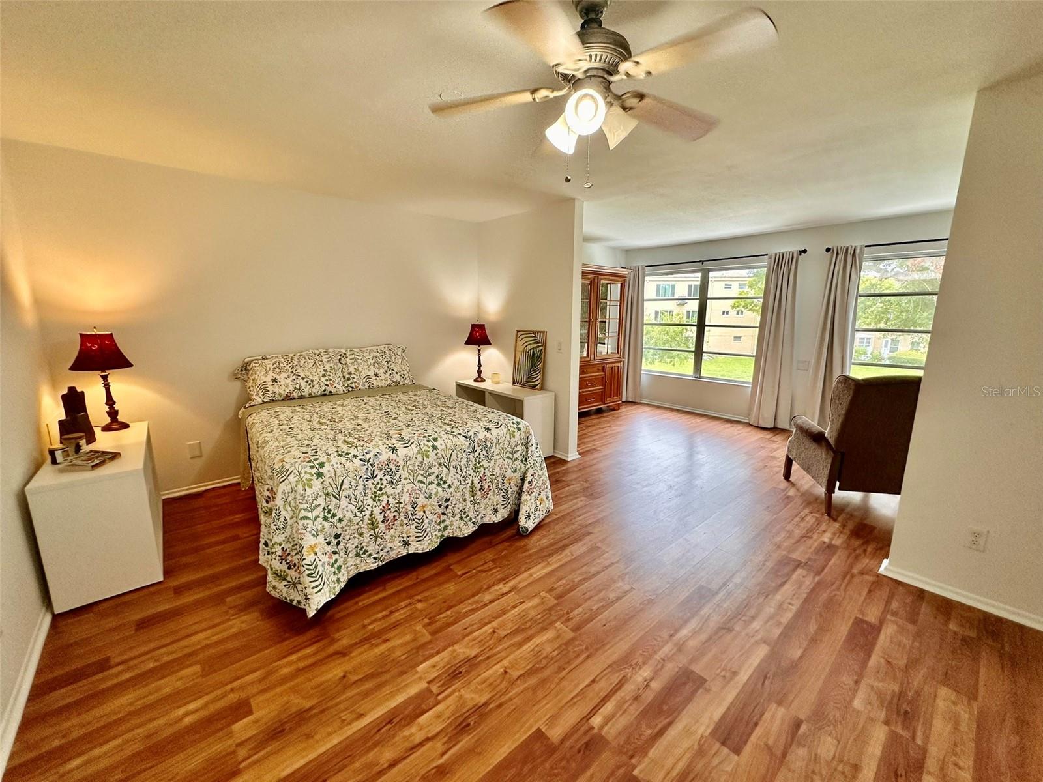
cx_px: 522
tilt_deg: -10.5
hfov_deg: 102.1
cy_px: 391
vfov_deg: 85.7
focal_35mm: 14
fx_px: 422
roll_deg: -0.7
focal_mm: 2.22
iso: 160
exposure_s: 1/120
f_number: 2.2
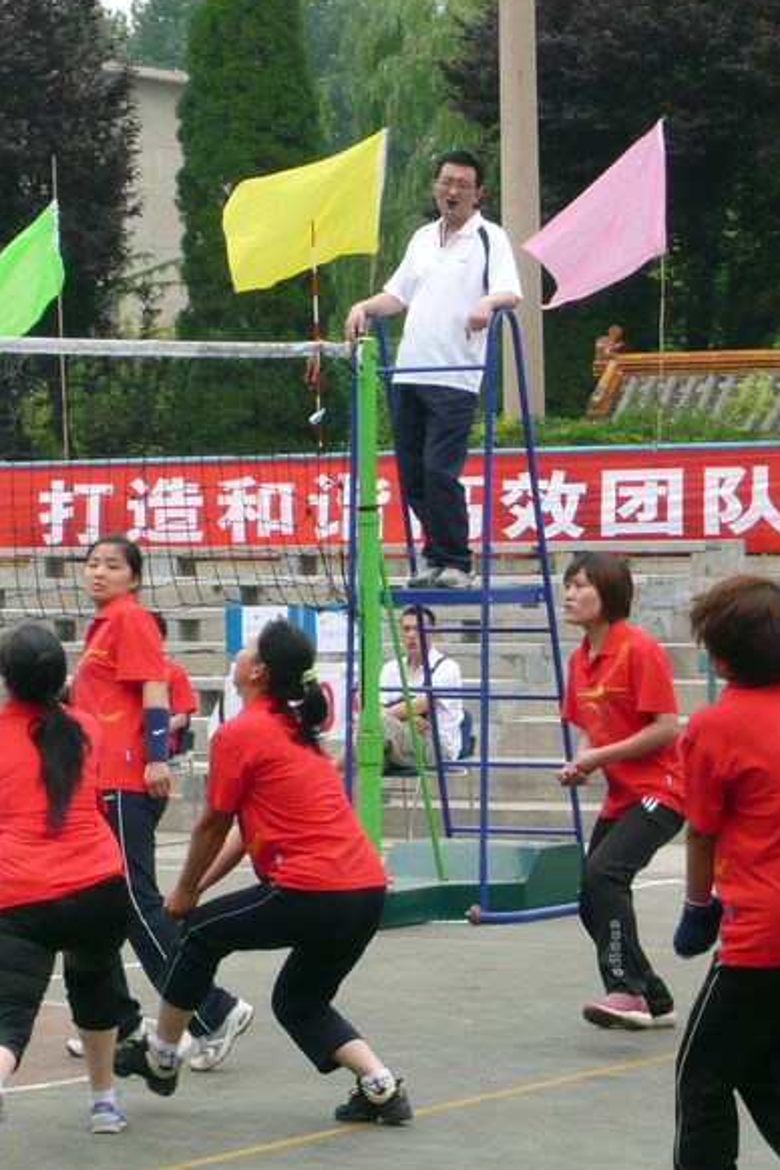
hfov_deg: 9.5
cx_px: 62
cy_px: 577
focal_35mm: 143
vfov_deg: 14.3
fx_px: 4647
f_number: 5.6
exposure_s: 1/320
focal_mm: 16.4
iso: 200
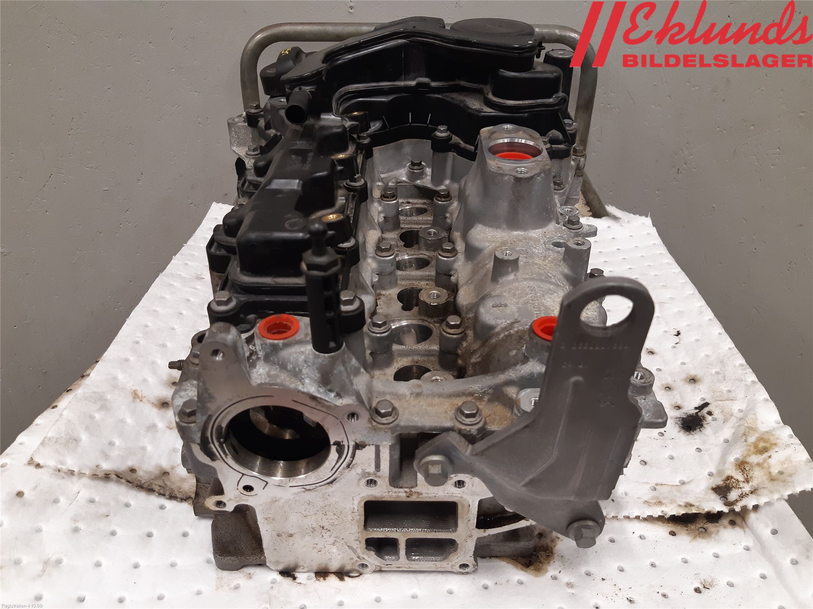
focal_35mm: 26
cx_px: 406
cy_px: 304
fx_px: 611
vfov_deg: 53.1
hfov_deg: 67.3
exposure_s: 1/50
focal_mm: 3.93
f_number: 1.7
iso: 100
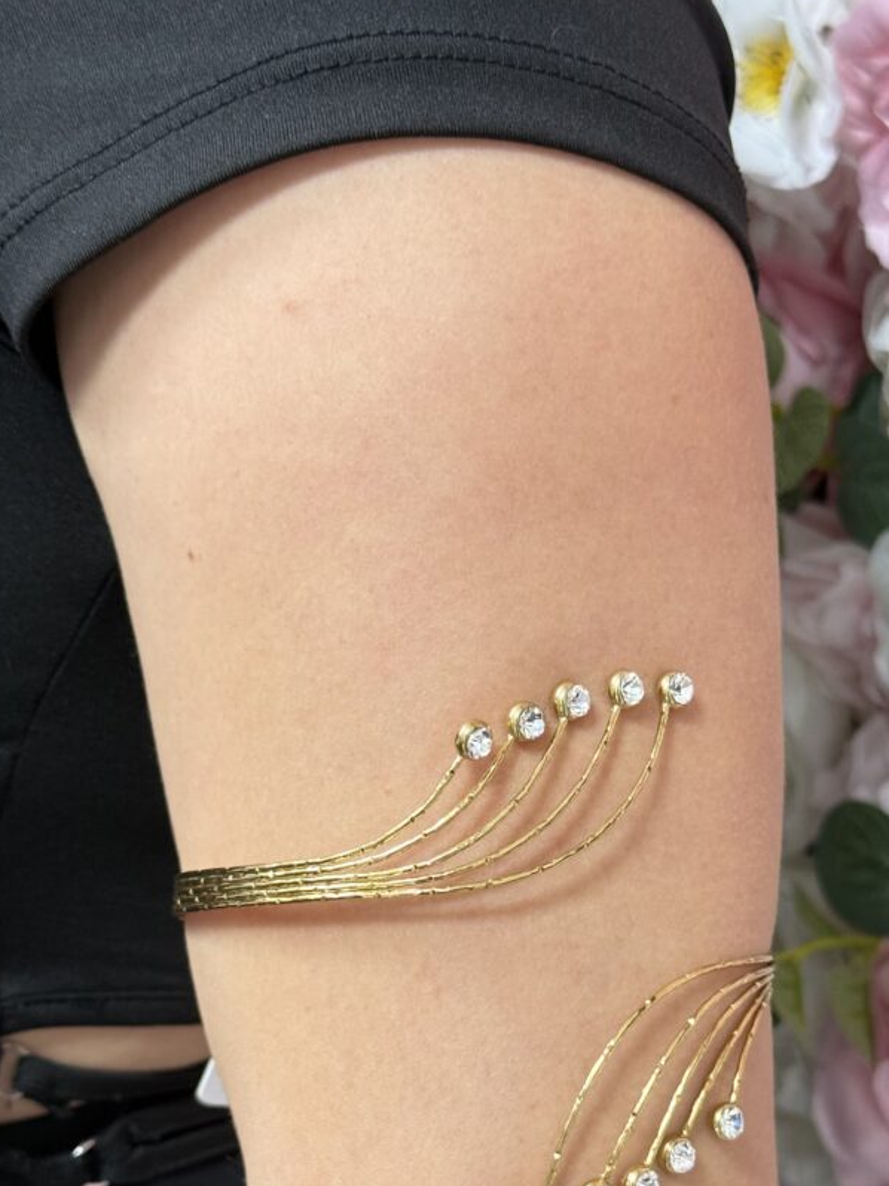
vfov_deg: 29.6
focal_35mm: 65
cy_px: 788
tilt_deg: -12.8
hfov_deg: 22.5
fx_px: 2227
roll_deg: -1.5
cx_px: 563
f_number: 1.78
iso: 250
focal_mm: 6.76
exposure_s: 1/50
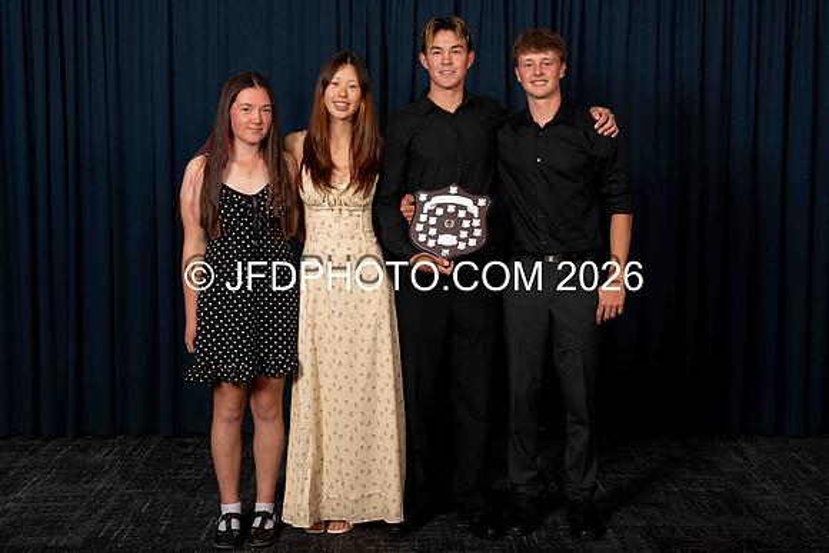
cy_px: 249
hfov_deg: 38.4
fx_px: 1191
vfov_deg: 26.1
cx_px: 447
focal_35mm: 52
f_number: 5.6
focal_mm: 45
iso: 125
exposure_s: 1/250
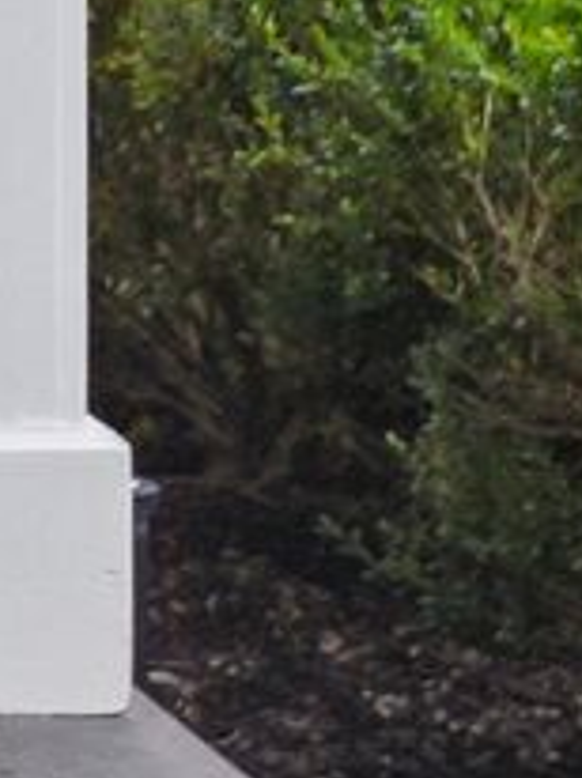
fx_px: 4538
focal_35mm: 202
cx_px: -2018
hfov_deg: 5.8
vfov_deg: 8.9
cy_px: -1061
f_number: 5.6
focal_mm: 24
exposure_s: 1/500
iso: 400
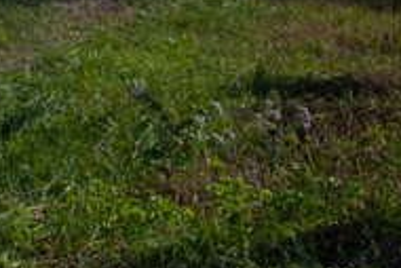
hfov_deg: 6.0
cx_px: -675
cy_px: -609
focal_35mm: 324
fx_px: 3612
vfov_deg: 4.1
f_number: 5.6
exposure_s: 1/2000
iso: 200
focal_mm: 32
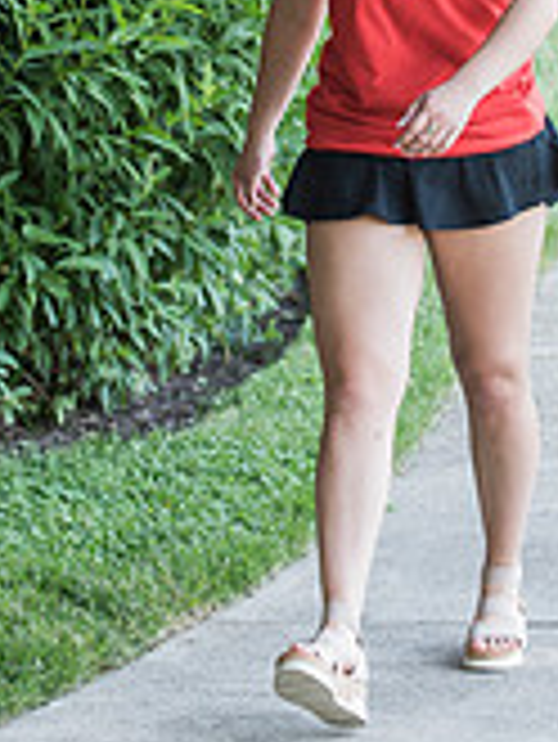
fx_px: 5731
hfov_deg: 5.6
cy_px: -58
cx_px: 270
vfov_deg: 7.4
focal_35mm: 267
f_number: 3.5
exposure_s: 1/250
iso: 1000
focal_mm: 102
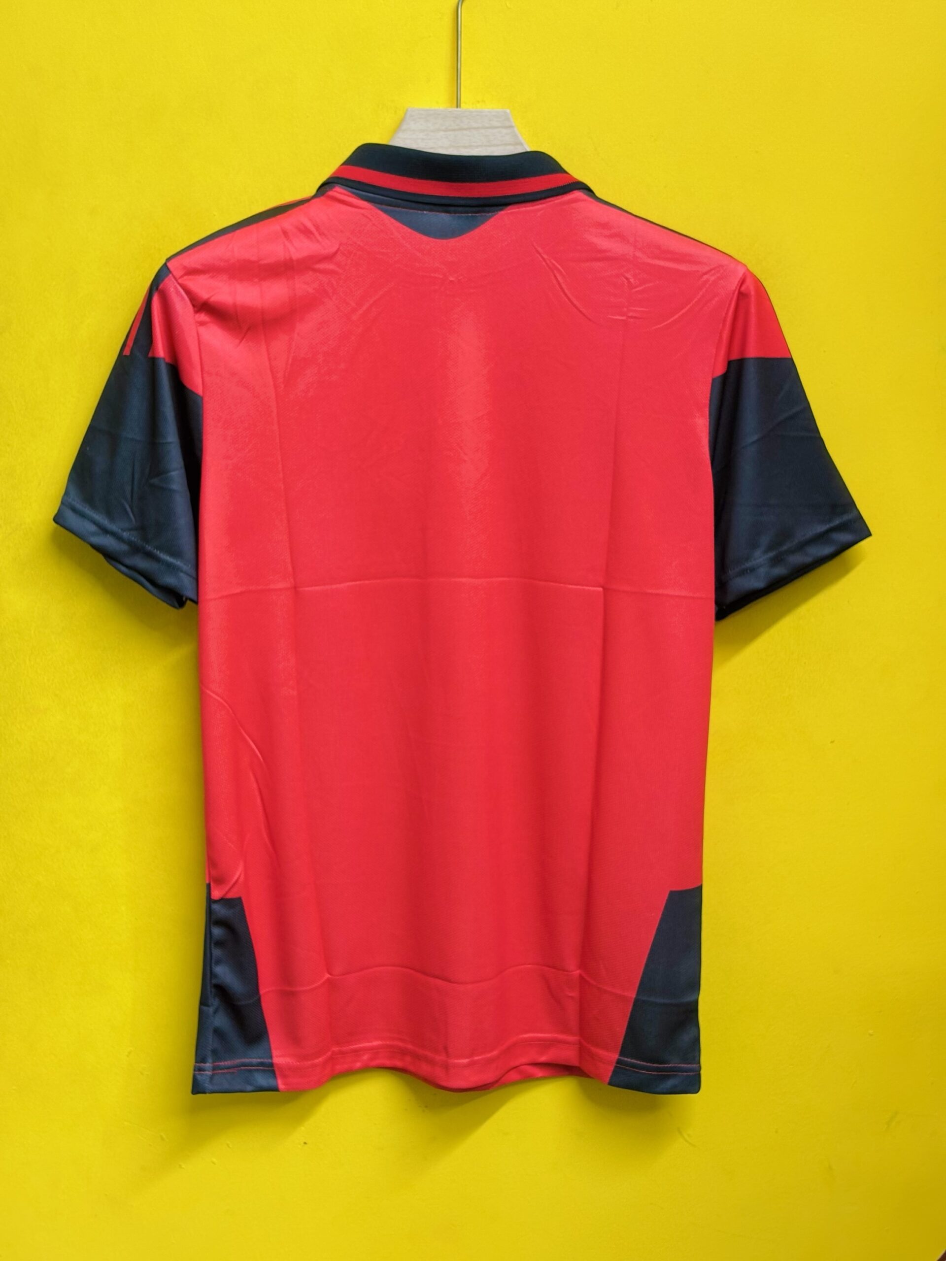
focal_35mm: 52
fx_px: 1895
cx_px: 473
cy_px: 630
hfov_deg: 28.0
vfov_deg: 36.8
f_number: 1.6
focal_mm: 5.96
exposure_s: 1/50
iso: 80
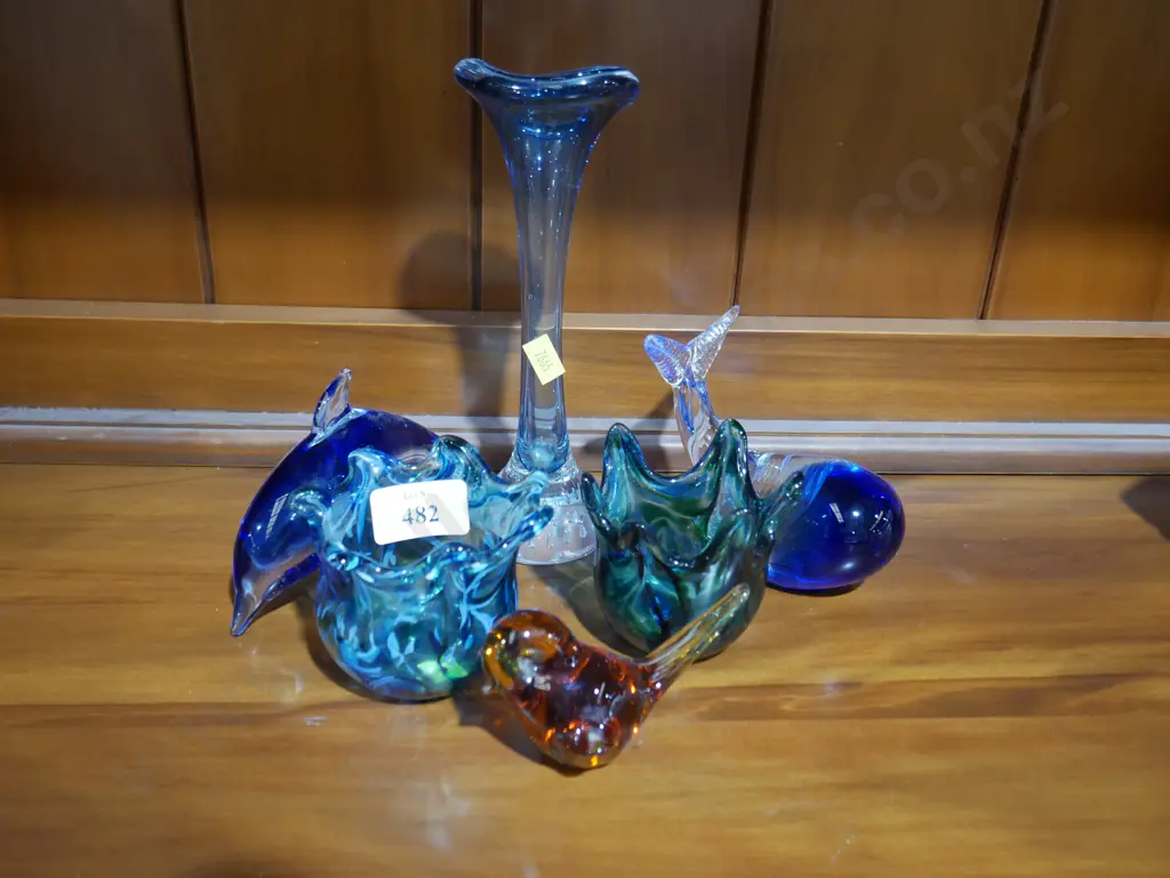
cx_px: 585
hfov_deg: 53.9
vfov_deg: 41.8
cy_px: 439
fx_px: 1150
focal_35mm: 34
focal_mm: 17
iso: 1250
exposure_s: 1/60
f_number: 4
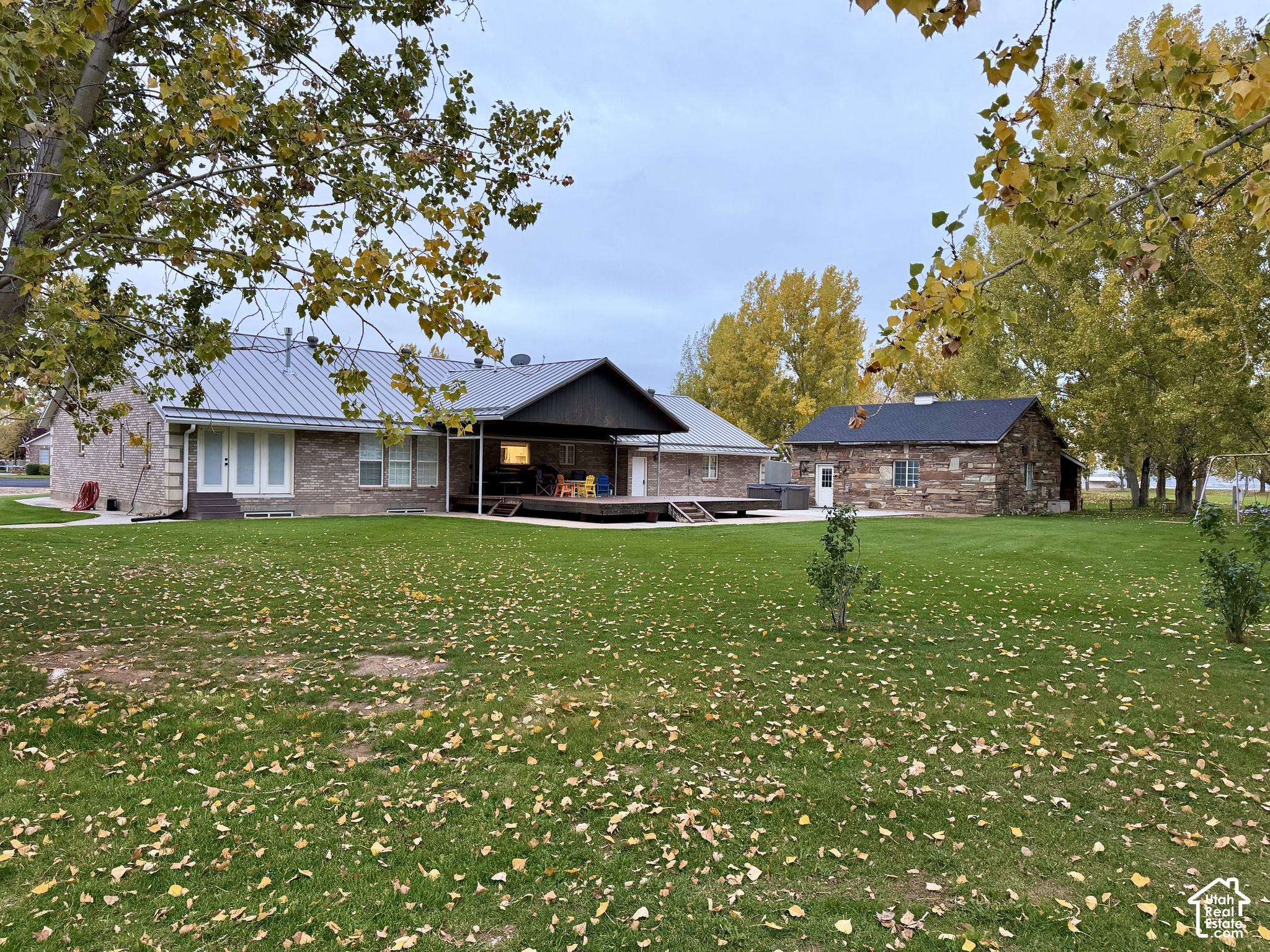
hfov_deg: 71.6
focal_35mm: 24
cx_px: 635
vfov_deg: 56.8
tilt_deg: -0.5
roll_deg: -0.7
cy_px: 476
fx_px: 881
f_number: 1.78
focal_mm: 6.76
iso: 200
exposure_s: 1/84
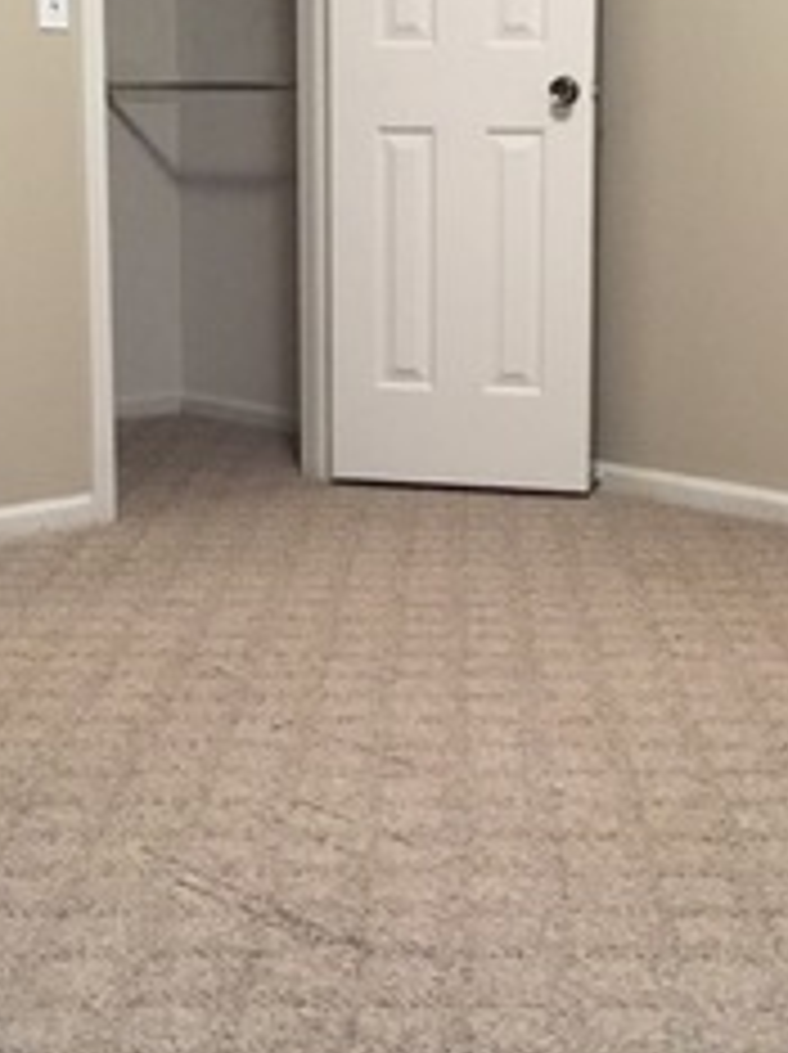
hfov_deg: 23.6
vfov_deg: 31.0
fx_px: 1885
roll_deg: -0.2
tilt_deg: -6.9
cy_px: 369
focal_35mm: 62
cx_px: 484
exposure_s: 1/30
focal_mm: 4.15
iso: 250
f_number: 2.2
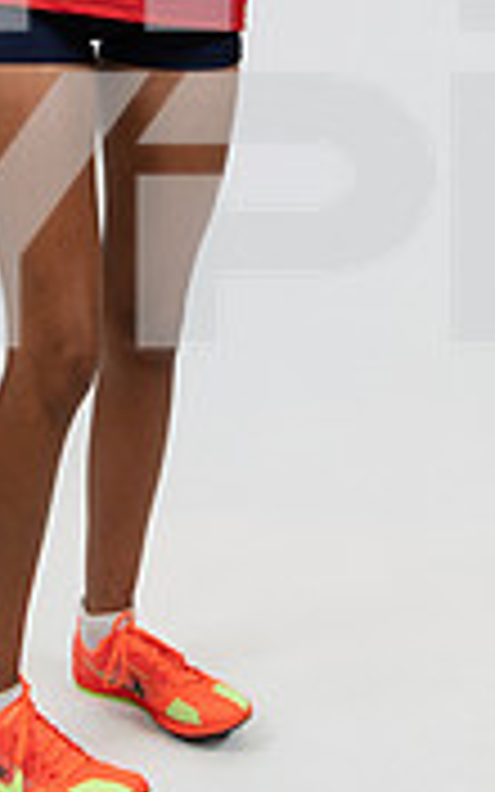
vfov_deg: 19.1
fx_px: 2245
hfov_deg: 12.5
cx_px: 94
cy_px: -104
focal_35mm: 104
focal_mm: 40
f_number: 4
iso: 320
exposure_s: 1/125
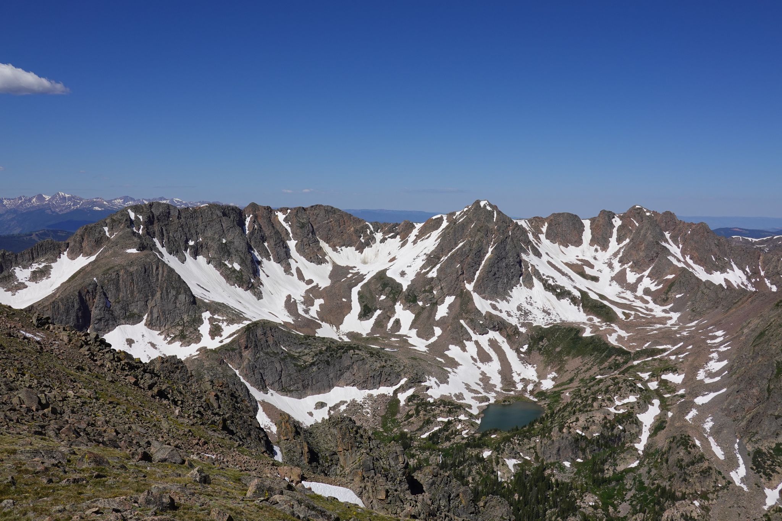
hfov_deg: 50.7
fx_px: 825
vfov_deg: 35.0
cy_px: 260
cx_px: 391
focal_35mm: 38
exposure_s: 1/1000
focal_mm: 14.12
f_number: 5.6
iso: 100
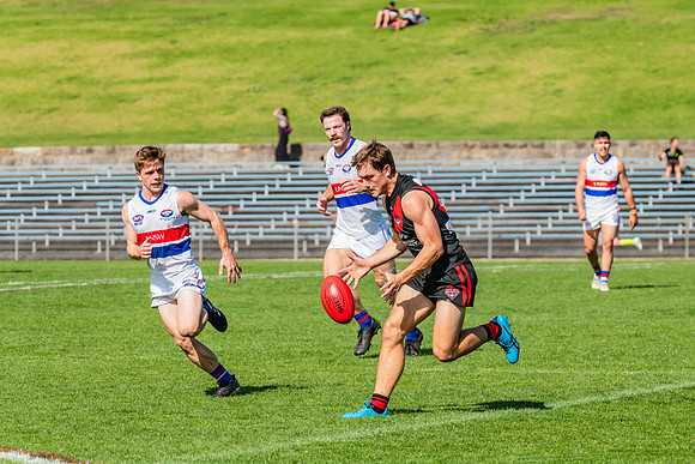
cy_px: 251
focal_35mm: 282
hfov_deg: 7.3
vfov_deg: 4.9
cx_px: 390
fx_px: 5449
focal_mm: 250
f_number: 10
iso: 800
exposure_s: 1/1600
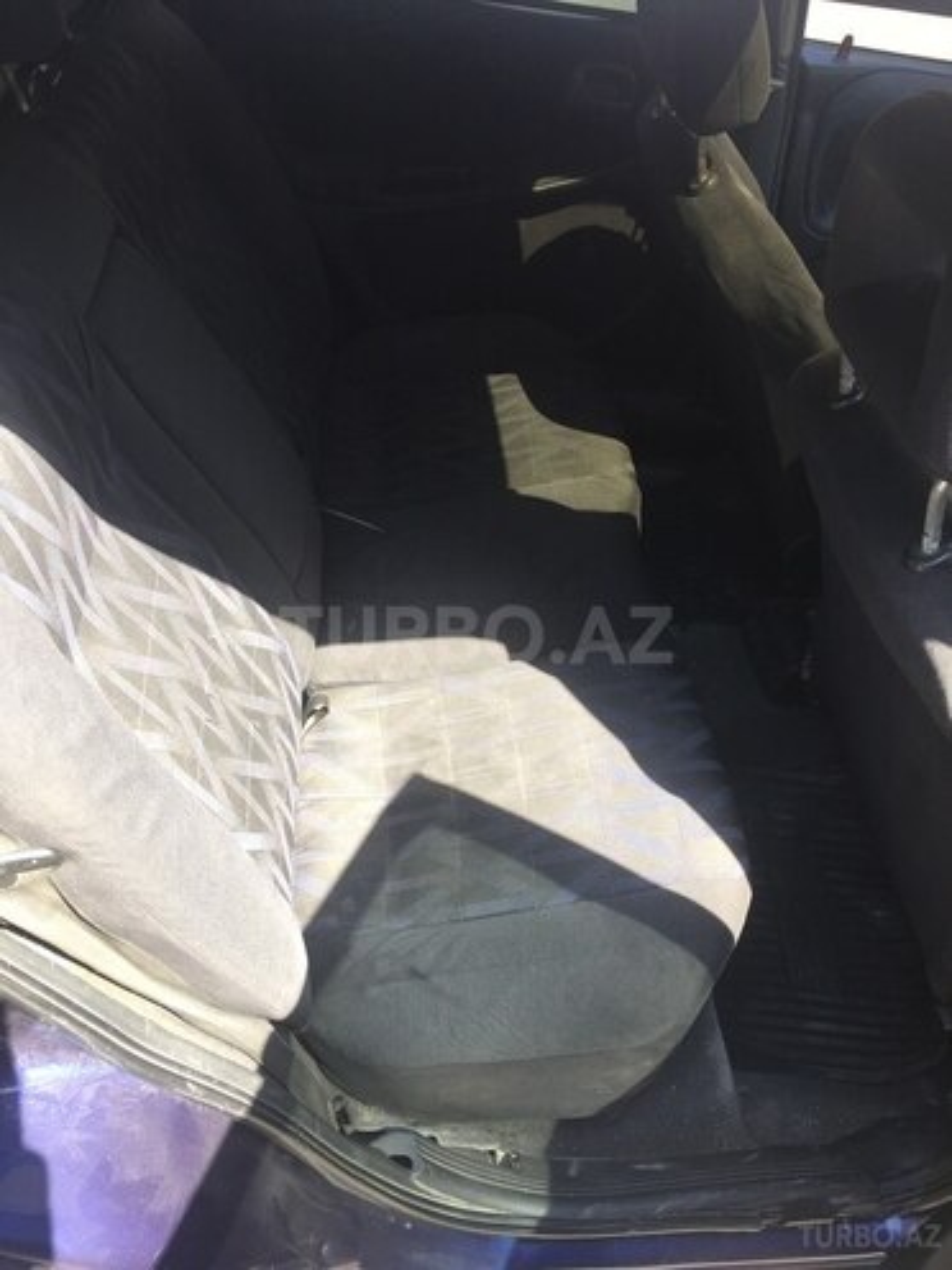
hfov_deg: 48.2
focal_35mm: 29
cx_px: 476
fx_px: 1063
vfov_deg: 61.7
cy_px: 635
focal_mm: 4.15
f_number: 2.2
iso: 32
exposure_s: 1/150
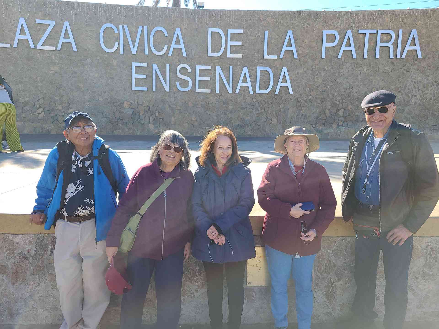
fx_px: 330
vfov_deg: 53.1
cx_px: 220
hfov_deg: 67.3
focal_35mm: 26
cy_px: 164
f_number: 1.8
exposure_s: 1/719
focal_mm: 5.4
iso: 40
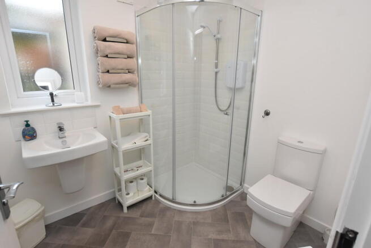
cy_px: 124
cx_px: 186
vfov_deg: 63.2
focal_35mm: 20
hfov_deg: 85.4
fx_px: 201
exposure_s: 1/125
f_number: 5.6
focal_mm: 13
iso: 800
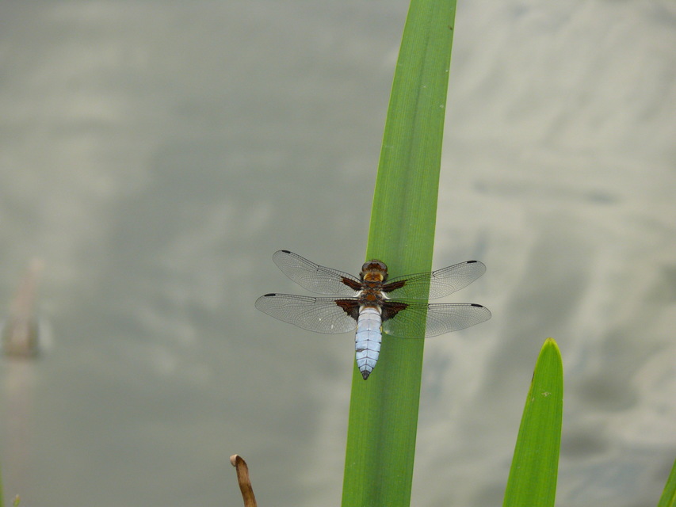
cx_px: 338
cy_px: 254
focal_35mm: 420
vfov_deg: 3.5
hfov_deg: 4.7
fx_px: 8203
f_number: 5.6
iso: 200
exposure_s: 1/500
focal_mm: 88.8
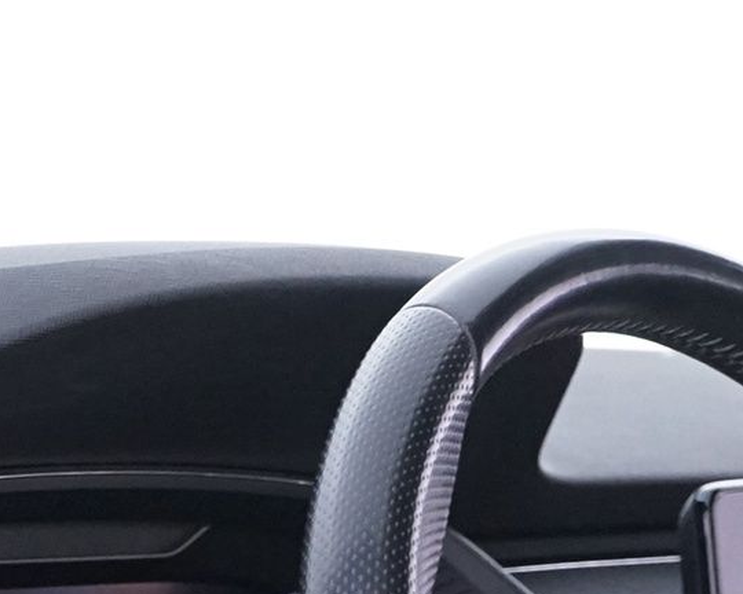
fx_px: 6201
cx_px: 505
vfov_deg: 5.4
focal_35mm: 282
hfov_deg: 6.9
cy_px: 1019
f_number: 6.3
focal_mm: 65
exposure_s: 1/10
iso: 3200
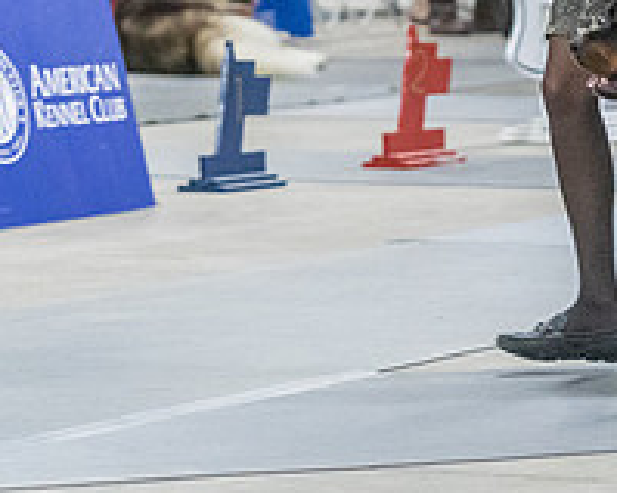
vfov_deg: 5.1
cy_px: -171
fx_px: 5512
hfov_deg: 6.4
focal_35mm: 302
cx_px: 572
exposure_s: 1/320
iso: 6400
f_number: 3.2
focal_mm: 95
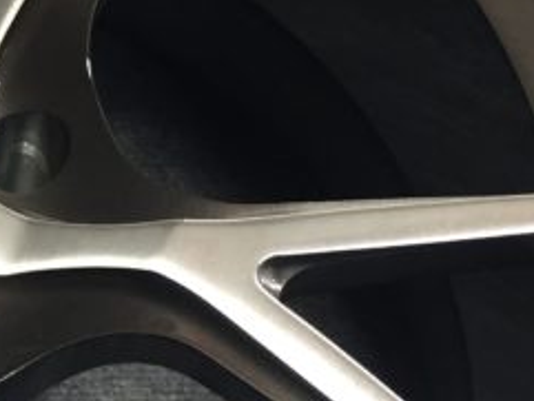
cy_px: 261
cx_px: -206
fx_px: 1898
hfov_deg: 15.1
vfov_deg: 12.0
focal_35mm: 123
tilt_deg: -63.0
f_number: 2.2
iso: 50
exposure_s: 1/30
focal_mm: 4.15
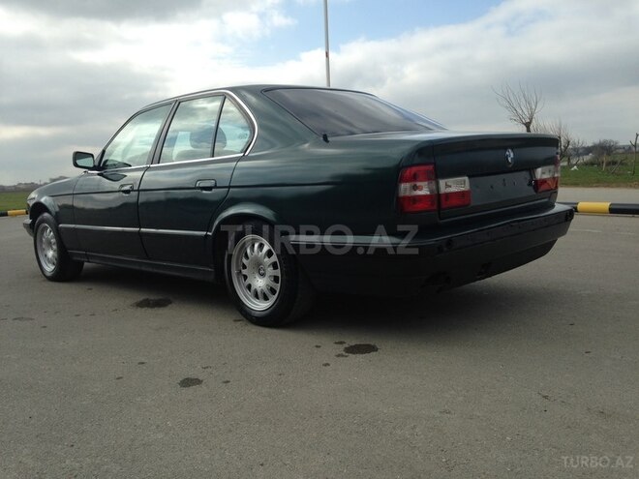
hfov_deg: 55.4
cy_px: 240
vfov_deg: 42.9
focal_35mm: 33
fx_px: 609
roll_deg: +3.0
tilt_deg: -5.2
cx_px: 320
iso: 50
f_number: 2.4
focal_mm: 4.12
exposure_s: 1/1506
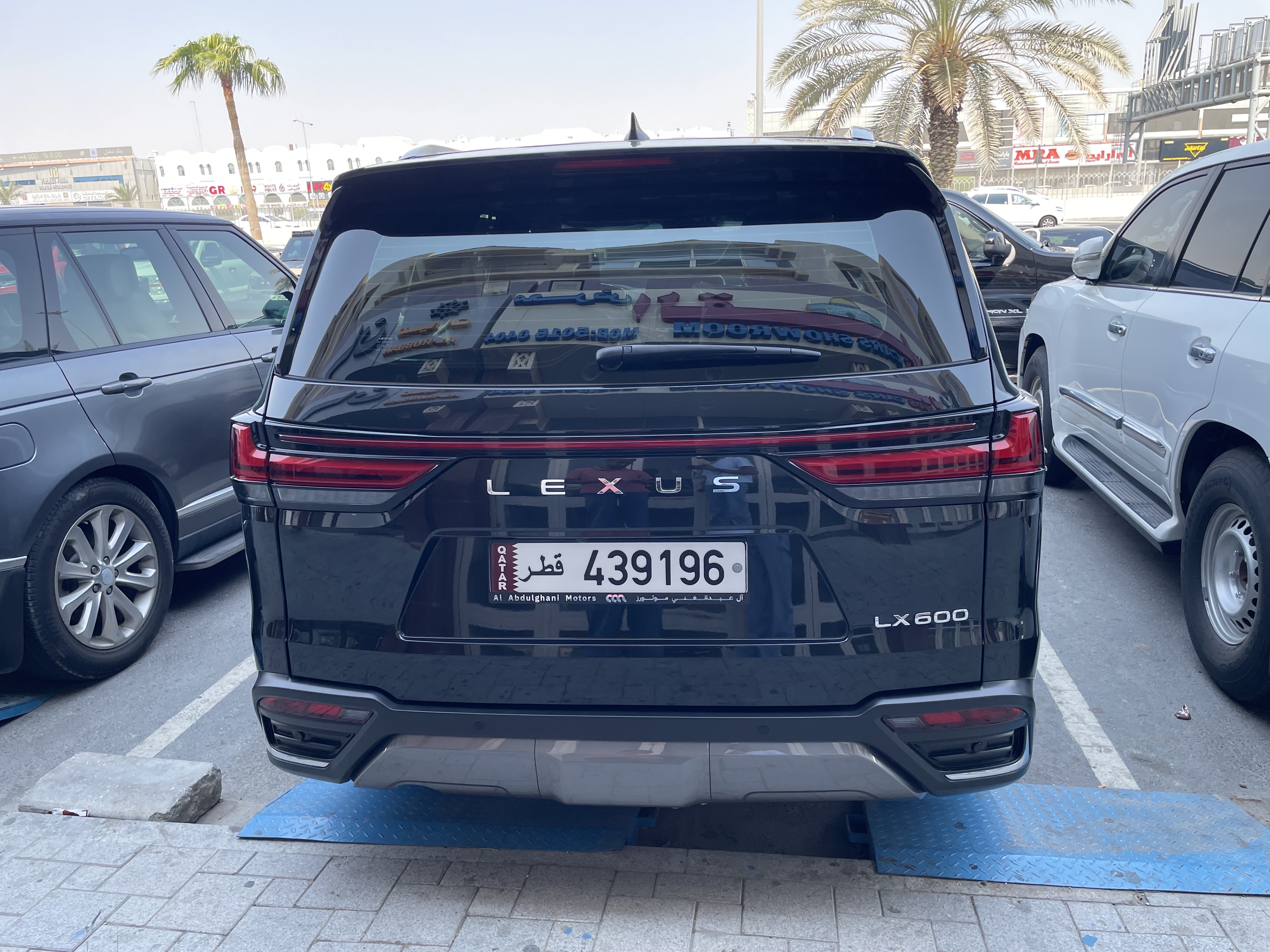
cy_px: 476
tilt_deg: -14.7
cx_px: 635
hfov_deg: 67.3
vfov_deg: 53.1
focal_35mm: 26
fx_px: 954
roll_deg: +3.3
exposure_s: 1/452
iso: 32
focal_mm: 4.2
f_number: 1.6
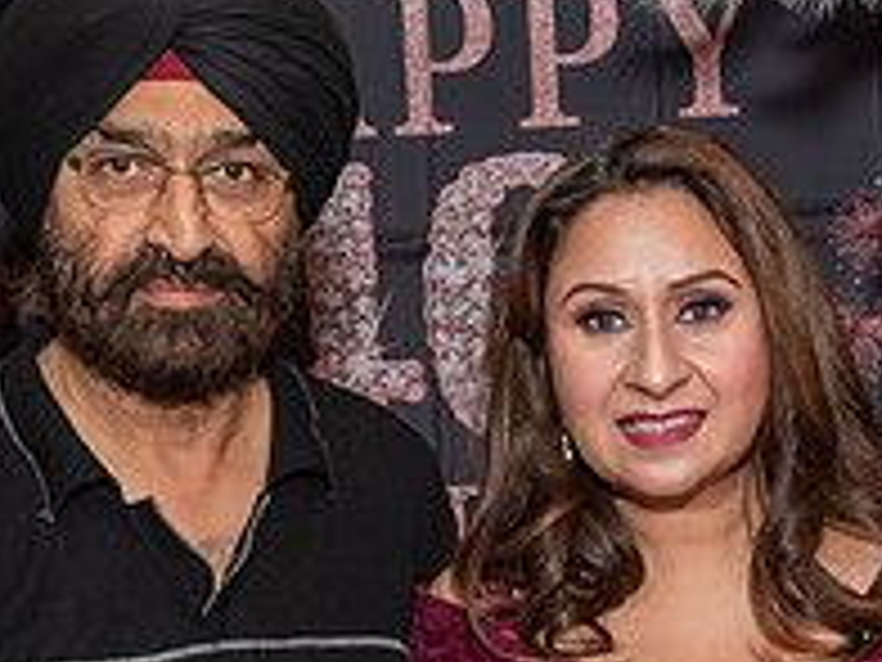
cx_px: 636
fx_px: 3669
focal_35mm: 144
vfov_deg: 10.2
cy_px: 645
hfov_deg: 13.7
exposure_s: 1/250
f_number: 8
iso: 500
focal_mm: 28
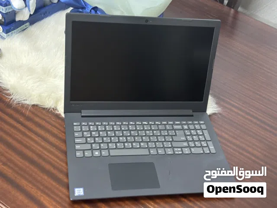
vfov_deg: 28.0
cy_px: 104
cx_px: 138
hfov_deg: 36.8
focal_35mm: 52
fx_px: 416
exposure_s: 1/25
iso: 320
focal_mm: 5.96
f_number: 1.6
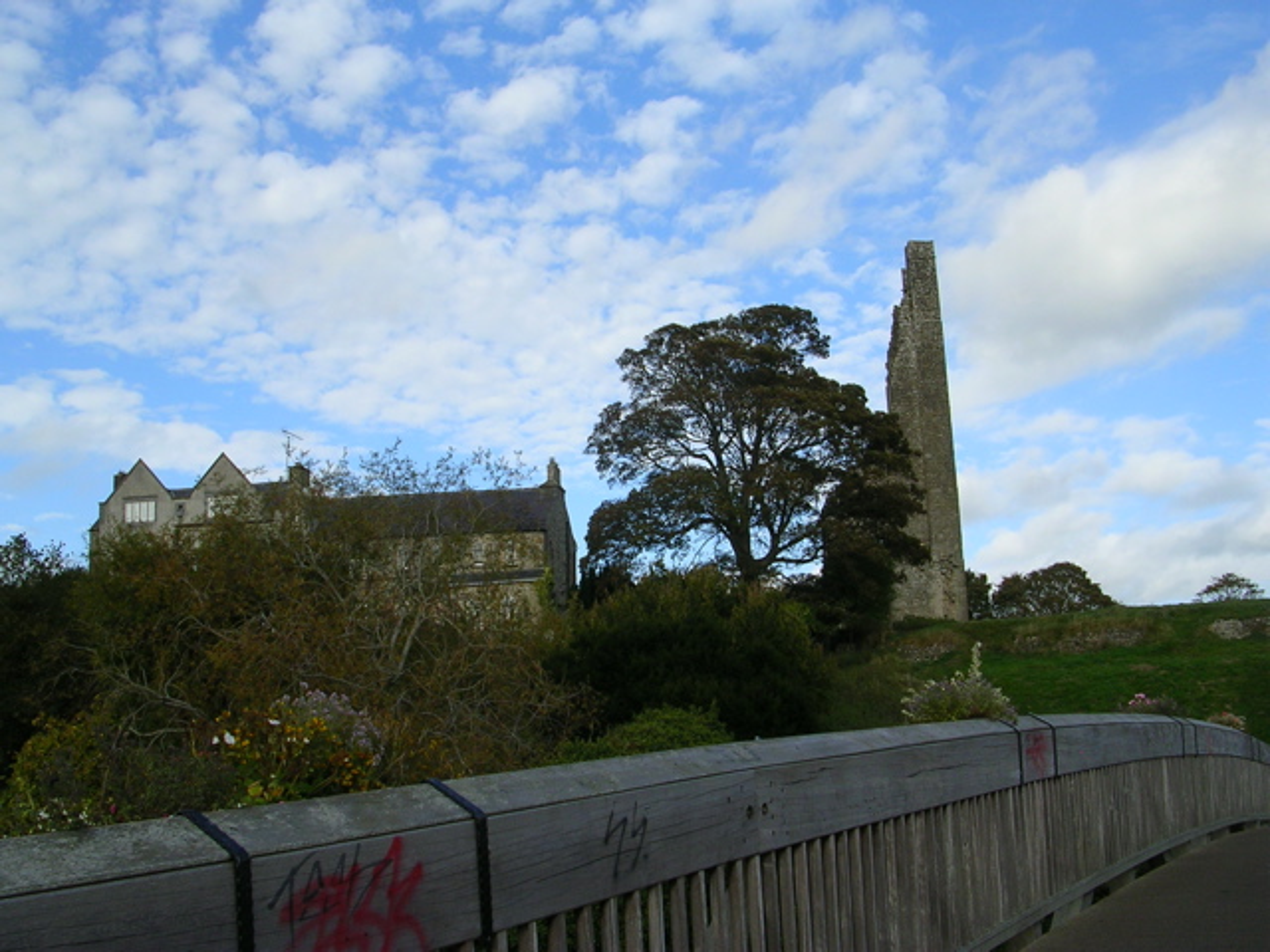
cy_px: 476
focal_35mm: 38
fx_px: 1394
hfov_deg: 49.0
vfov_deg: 37.7
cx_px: 635
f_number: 5.6
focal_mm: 5.8
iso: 50
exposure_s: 1/271
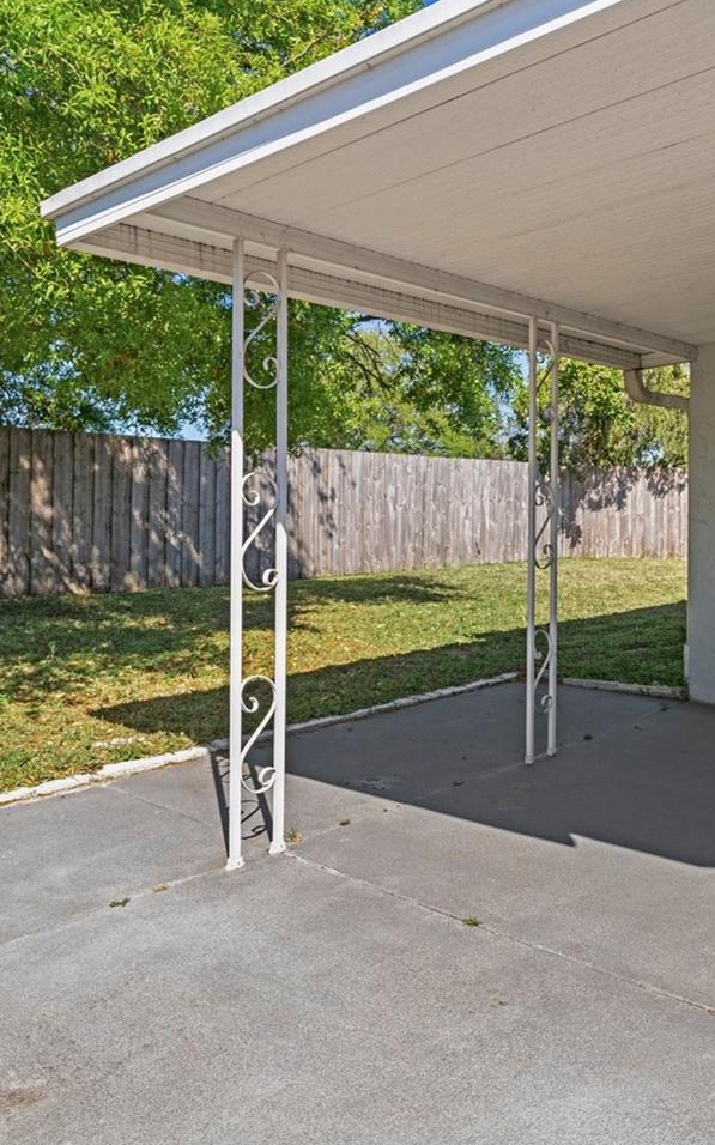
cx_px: 508
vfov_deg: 64.6
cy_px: 547
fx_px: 905
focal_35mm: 29
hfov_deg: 42.2
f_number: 9
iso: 320
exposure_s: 1/200
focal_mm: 17
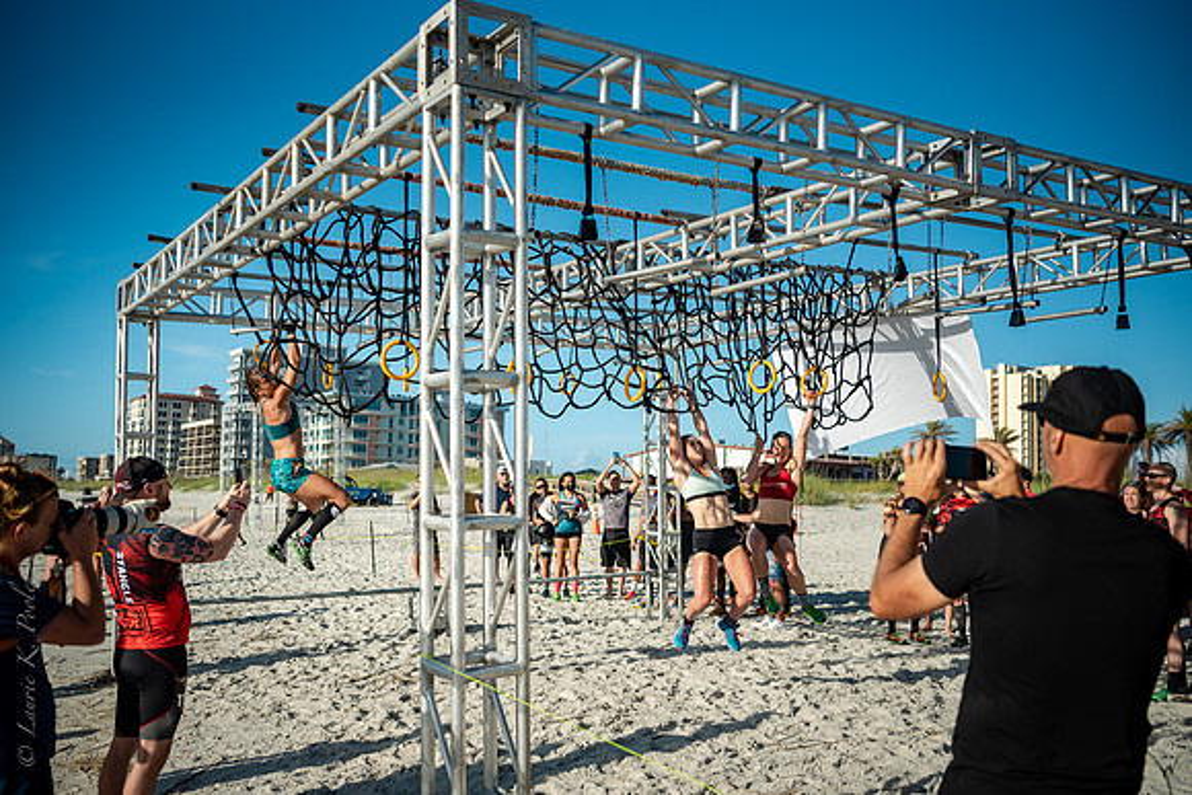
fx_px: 1115
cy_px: 398
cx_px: 596
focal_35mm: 34
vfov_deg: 39.3
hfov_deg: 56.3
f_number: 2.8
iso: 400
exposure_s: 1/4000
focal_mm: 32
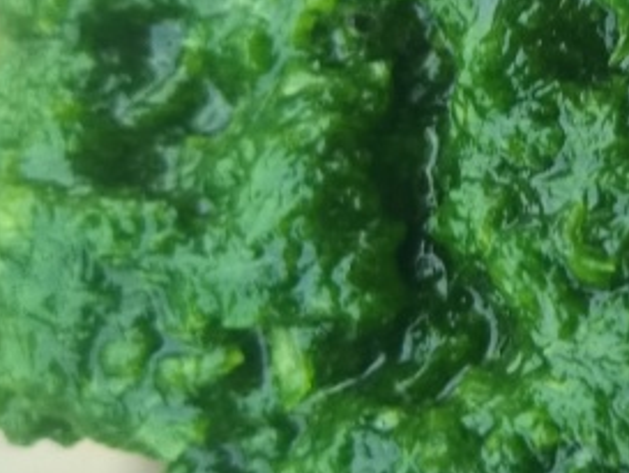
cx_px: 804
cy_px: 120
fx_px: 1436
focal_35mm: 79
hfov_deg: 22.3
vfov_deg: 18.6
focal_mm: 4.94
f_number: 1.9
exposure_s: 1/25
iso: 640
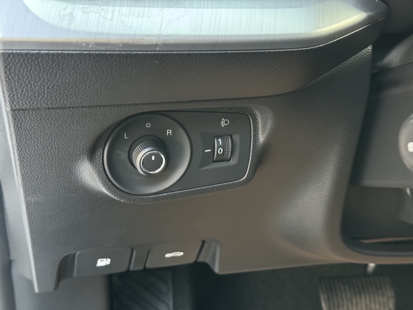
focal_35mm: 48
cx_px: 206
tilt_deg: -25.9
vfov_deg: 30.3
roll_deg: -3.3
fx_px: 573
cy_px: 155
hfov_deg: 39.7
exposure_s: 1/28
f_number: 1.78
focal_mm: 6.76
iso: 800
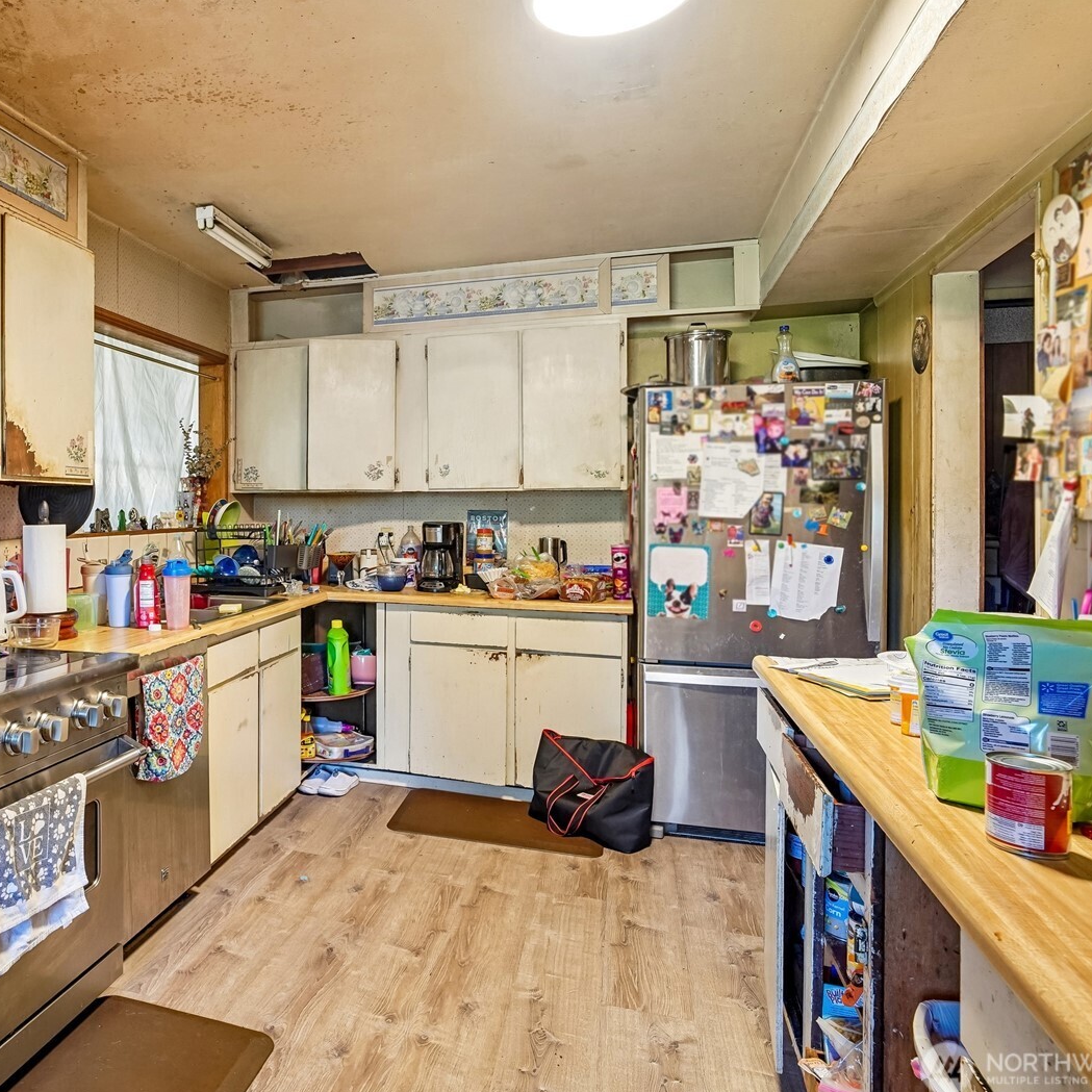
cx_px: 291
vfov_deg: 69.6
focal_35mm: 22
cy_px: 520
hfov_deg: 65.9
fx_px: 785
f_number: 8
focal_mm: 16
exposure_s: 1/8
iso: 1600
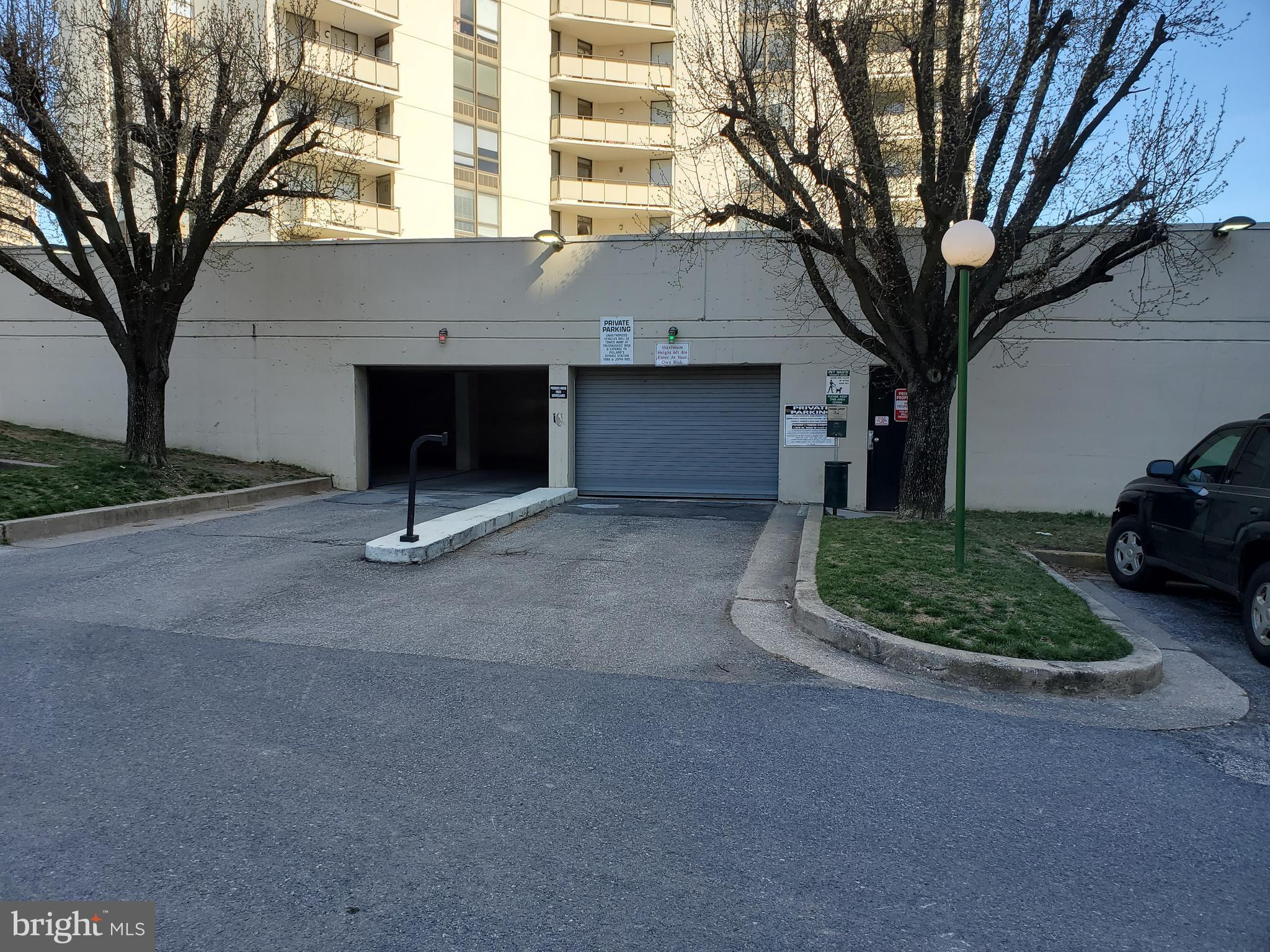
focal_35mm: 26
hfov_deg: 67.3
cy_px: 476
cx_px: 635
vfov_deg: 53.1
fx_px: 954
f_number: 2.4
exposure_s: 1/631
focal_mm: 4.3
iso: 50
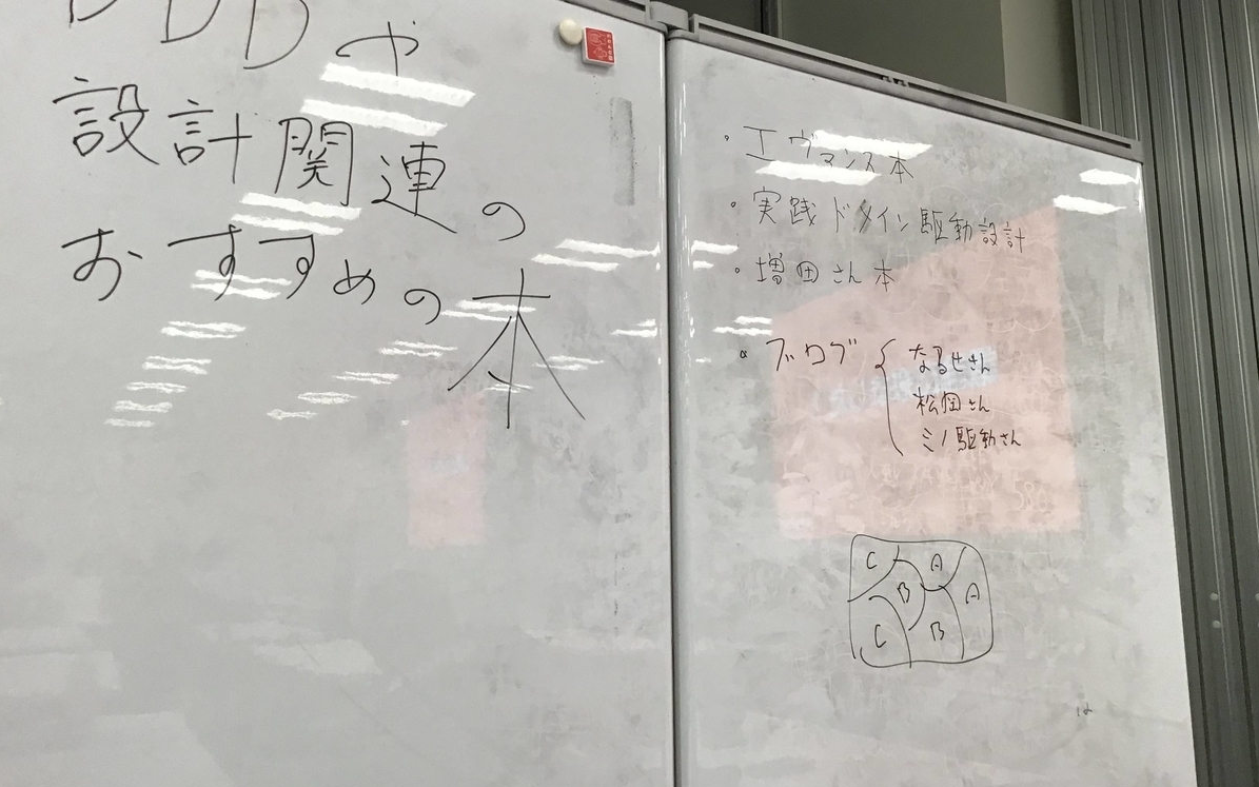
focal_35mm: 33
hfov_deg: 58.1
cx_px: 631
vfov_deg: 38.3
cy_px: 356
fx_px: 1132
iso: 40
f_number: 2.4
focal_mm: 3.3
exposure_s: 1/30
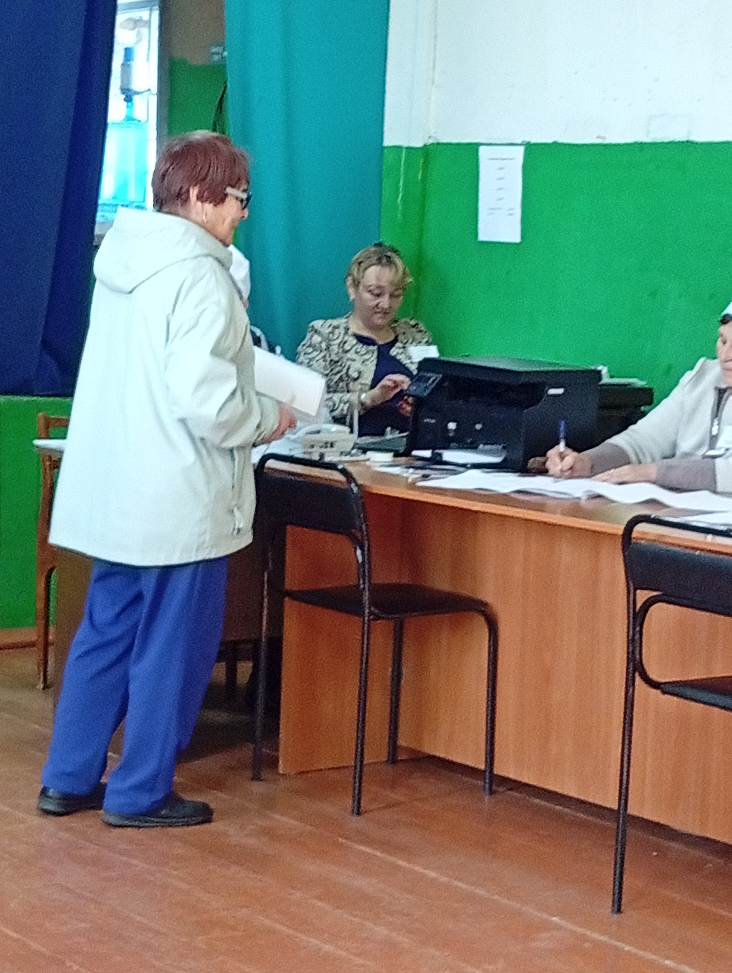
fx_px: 2419
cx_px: 366
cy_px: 486
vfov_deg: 22.7
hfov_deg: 17.2
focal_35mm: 86
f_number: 1.8
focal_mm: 3.84
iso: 234
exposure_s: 1/50
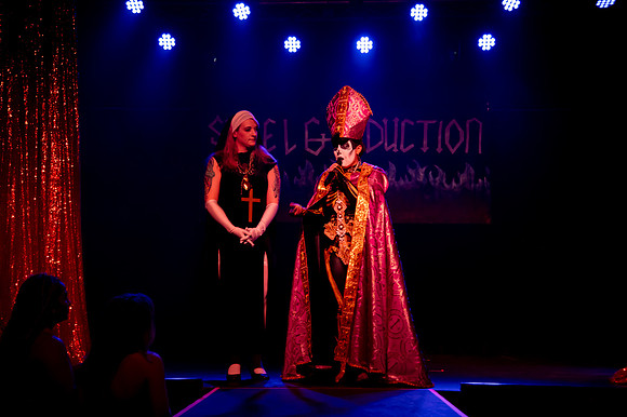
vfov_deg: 26.0
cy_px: 208
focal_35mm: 52
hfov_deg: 38.2
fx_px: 905
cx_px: 314
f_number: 4
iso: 5000
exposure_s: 1/80
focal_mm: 52
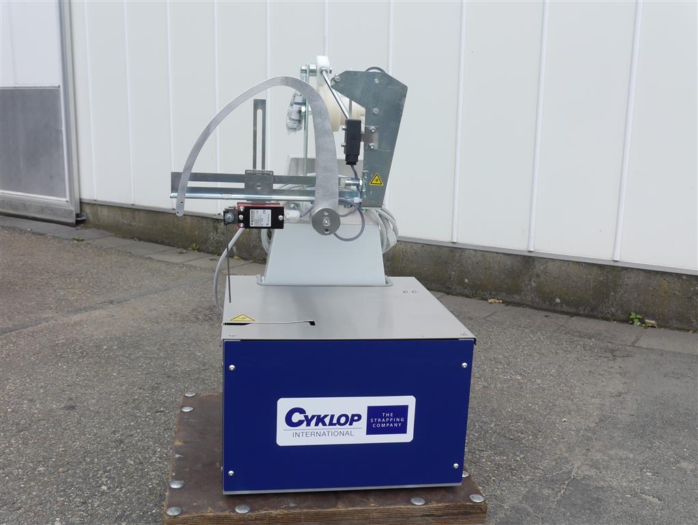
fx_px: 726
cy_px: 262
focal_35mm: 36
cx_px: 349
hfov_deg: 51.3
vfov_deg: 39.7
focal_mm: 18
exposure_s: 1/250
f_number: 7.1
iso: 160
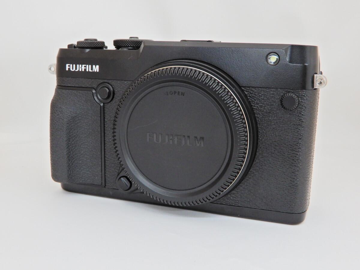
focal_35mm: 42
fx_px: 437
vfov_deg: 34.3
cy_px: 135
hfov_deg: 44.8
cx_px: 180
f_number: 4
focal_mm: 7.5
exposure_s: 1/30
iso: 250
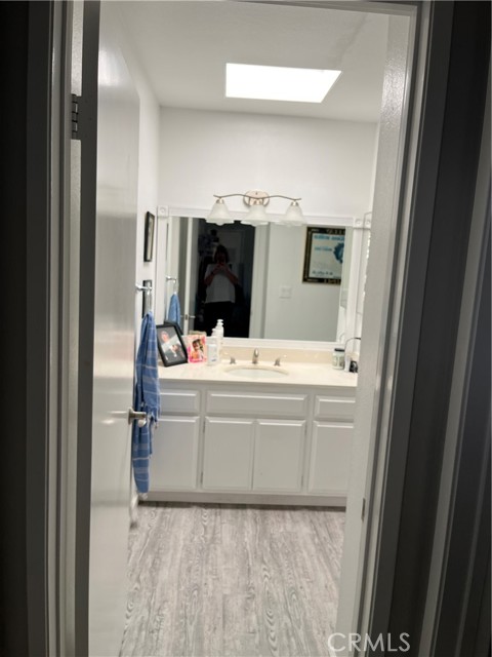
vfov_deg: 67.3
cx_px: 246
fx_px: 493
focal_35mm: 26
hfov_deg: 53.1
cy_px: 328
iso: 40
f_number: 1.6
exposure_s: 1/122
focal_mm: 5.1
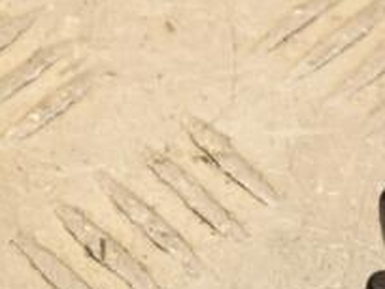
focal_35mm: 446
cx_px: 532
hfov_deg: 4.4
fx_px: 4965
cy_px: 164
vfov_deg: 3.3
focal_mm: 105
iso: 800
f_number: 8
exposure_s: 1/200
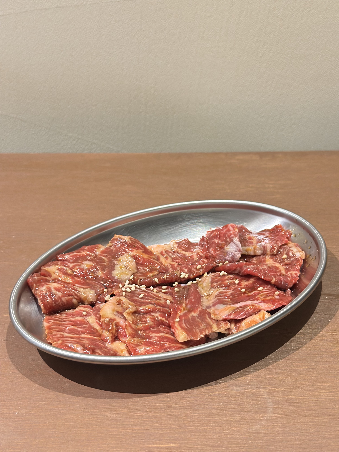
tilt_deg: -28.8
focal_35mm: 48
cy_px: 226
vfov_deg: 39.7
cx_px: 170
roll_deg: -1.1
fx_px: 627
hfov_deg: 30.3
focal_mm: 6.86
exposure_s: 1/40
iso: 400
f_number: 1.78
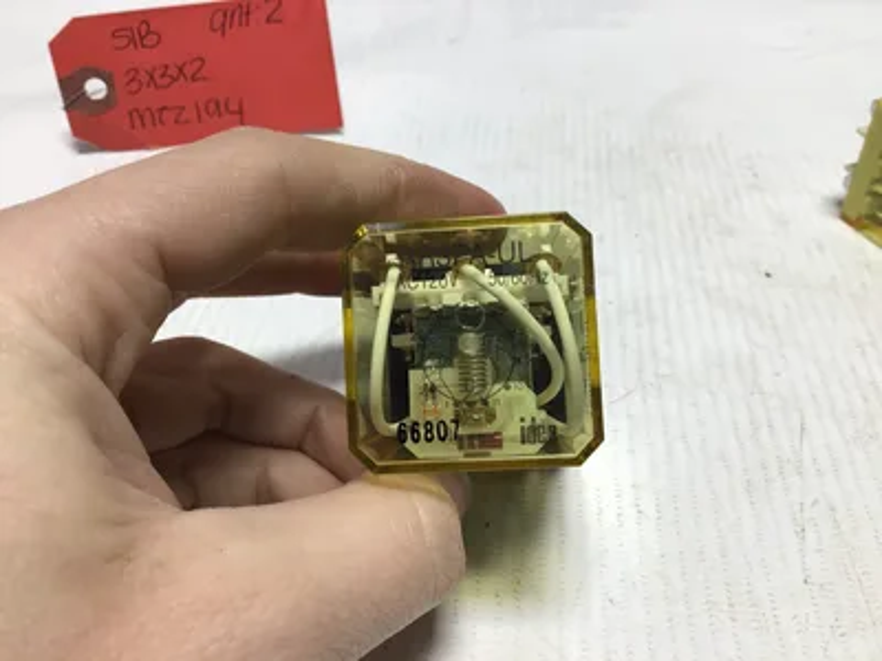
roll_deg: -0.3
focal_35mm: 31
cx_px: 441
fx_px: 790
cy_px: 330
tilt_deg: -40.6
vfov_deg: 45.4
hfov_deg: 58.4
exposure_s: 1/120
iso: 32
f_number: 2.4
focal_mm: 3.3
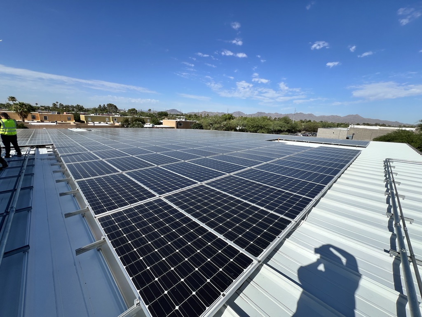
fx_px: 158
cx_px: 211
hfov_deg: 106.2
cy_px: 158
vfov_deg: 89.9
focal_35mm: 13
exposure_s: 1/1815
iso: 32
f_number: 1.8
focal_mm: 1.57
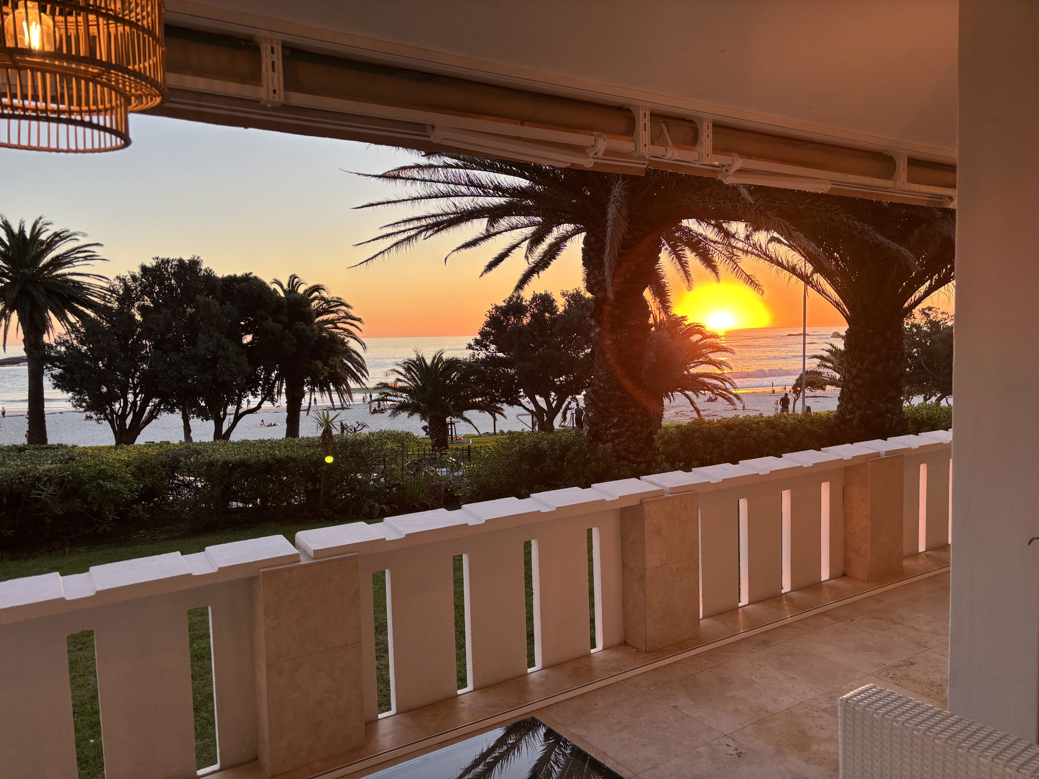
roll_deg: +1.2
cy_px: 390
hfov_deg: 67.3
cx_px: 520
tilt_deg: -4.5
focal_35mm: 26
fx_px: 780
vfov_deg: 53.1
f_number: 1.6
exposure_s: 1/317
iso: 50
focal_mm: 5.96
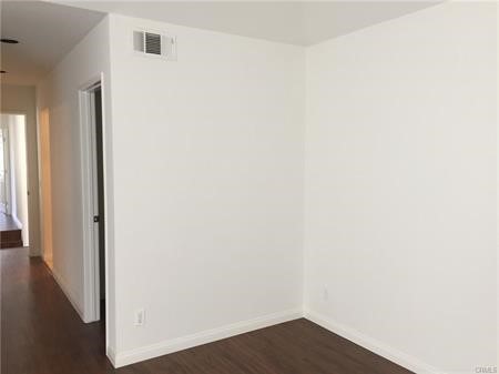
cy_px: 187
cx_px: 250
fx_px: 418
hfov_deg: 61.7
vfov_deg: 48.2
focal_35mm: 29
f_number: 2.2
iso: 40
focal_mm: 4.15
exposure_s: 1/30
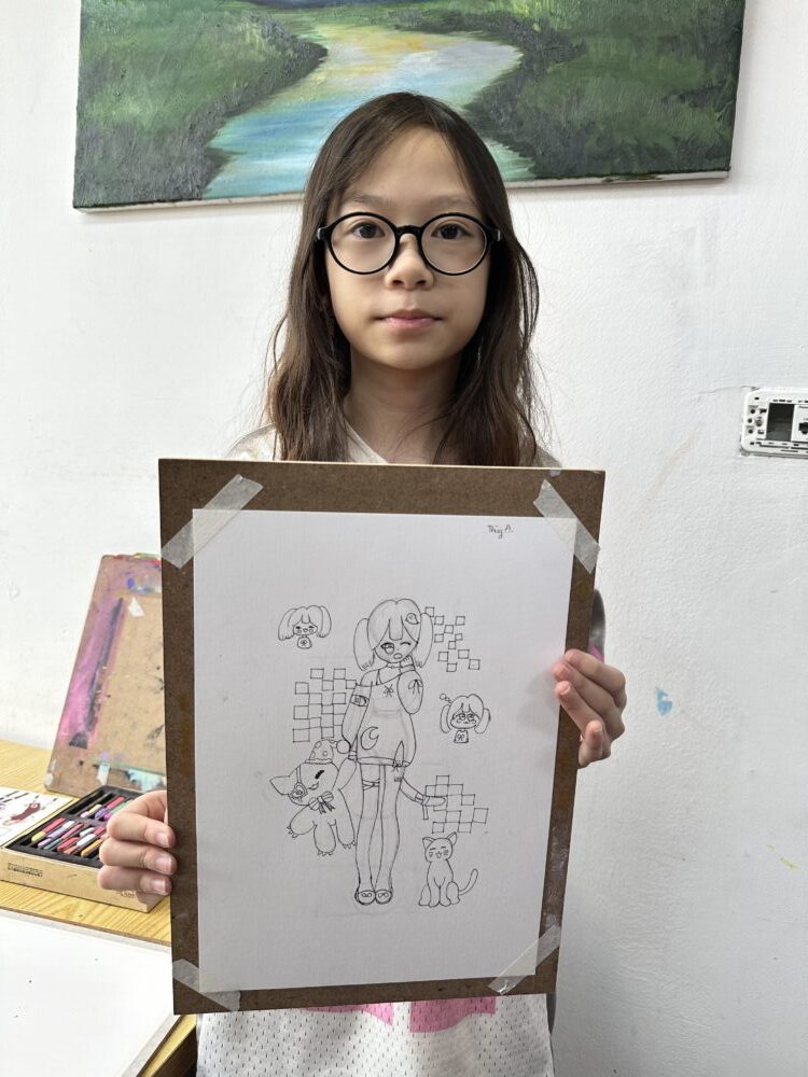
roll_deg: -5.6
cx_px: 404
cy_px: 538
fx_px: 747
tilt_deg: -3.9
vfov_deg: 71.6
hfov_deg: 56.8
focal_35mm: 24
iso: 64
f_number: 1.78
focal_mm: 6.86
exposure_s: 1/158
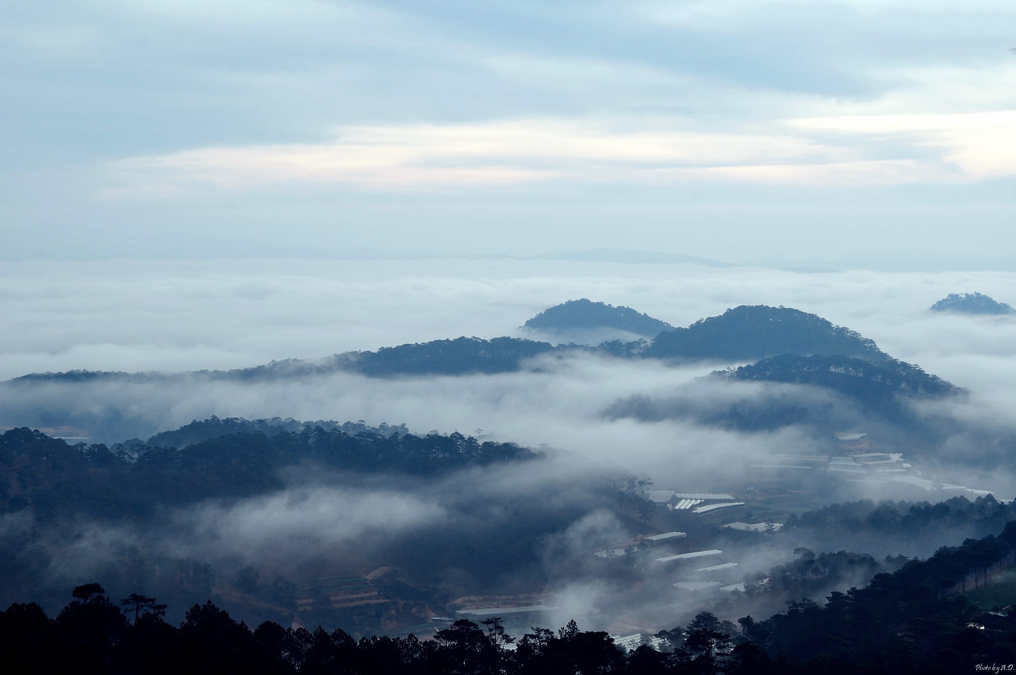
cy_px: 338
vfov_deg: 21.5
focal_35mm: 63
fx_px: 1776
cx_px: 508
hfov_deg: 31.9
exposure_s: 1/250
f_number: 10
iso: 200
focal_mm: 42
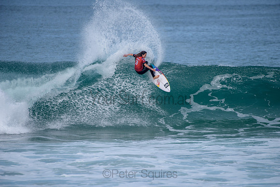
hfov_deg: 4.1
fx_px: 3890
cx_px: 140
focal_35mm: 500
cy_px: 94
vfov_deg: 2.8
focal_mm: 500
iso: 250
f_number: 6.3
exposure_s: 1/2500
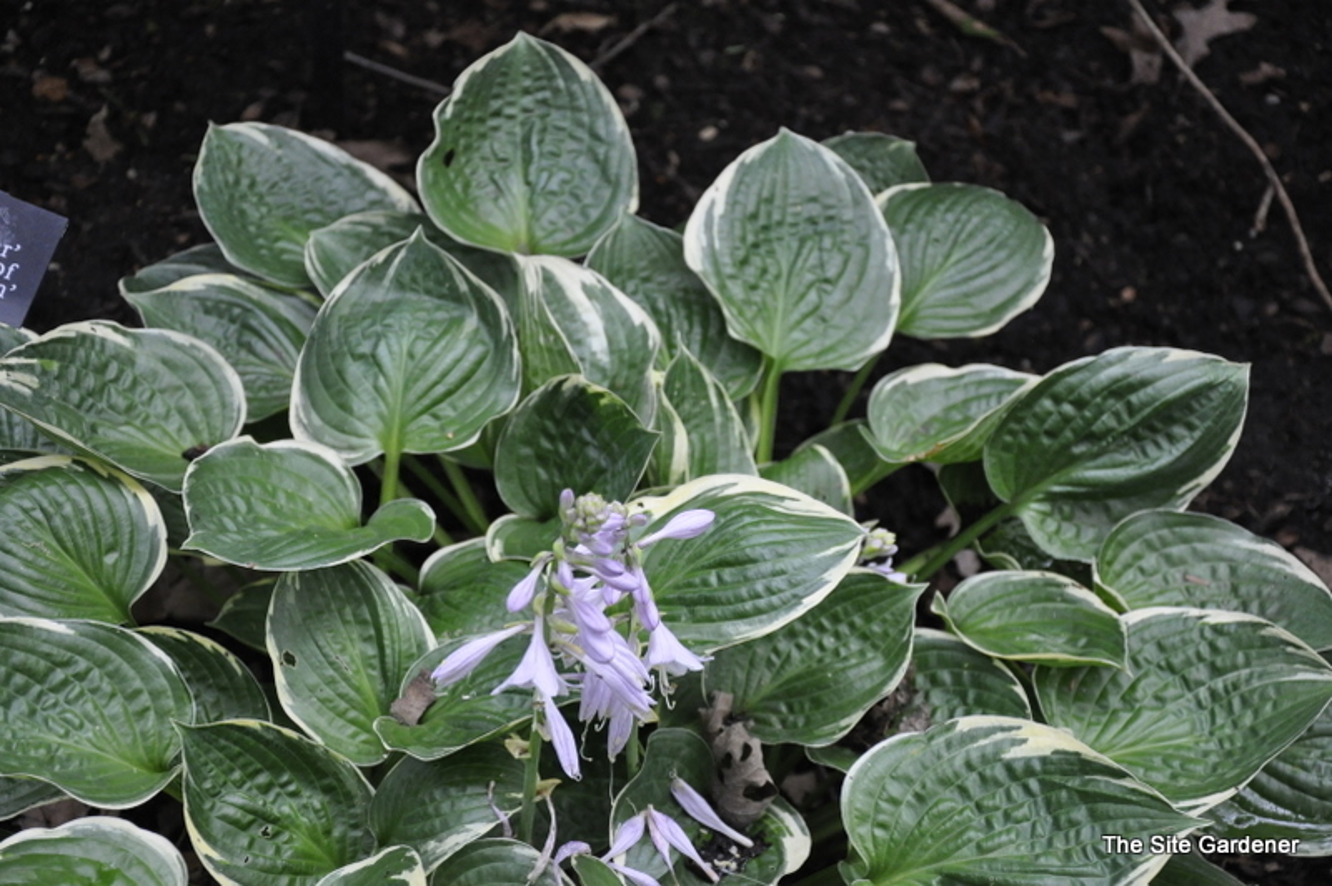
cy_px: 443
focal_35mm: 99
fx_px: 3660
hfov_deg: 20.6
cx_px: 666
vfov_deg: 13.8
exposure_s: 1/125
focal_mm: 66
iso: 1600
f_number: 5.3
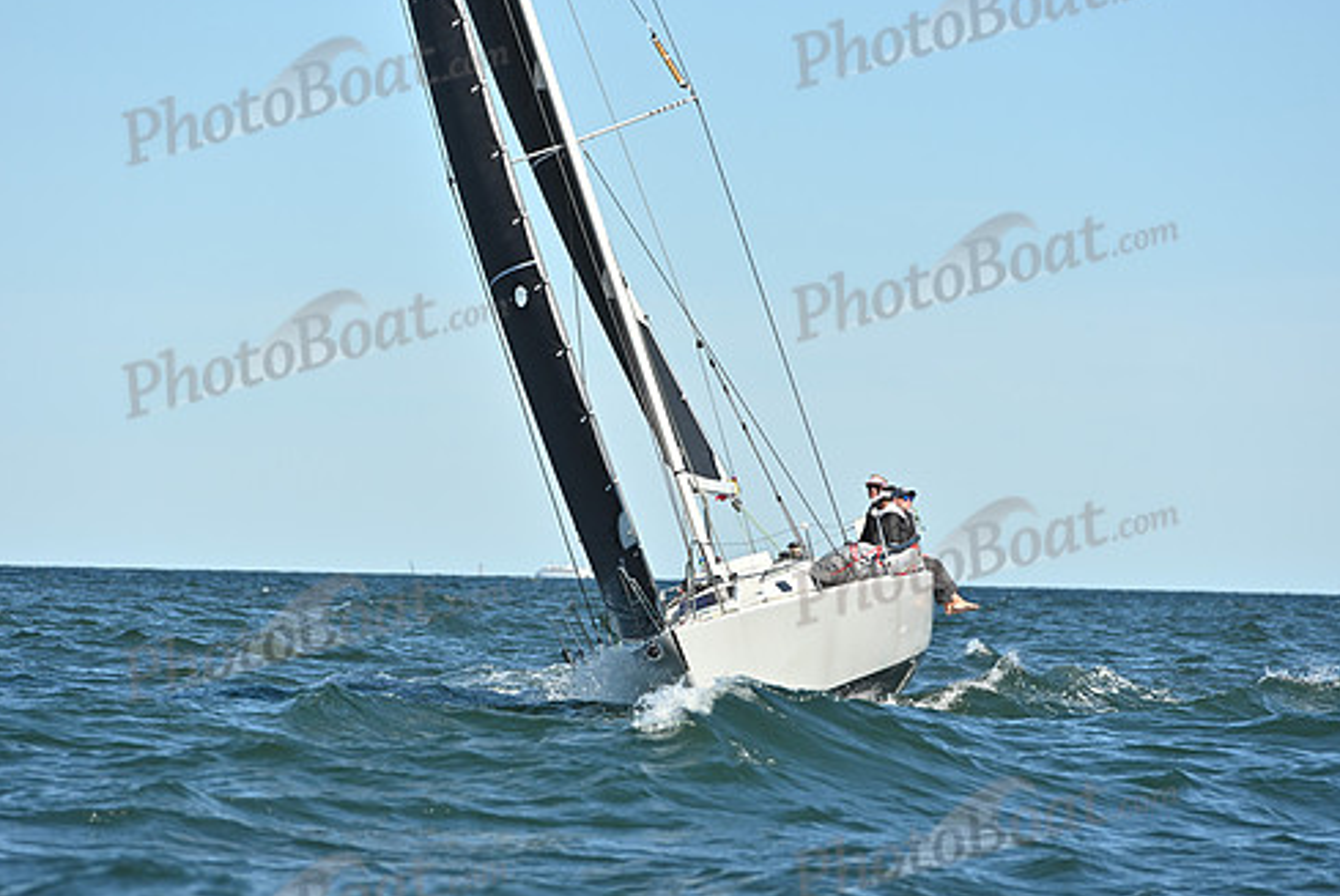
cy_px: 451
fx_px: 8829
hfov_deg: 8.7
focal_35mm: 237
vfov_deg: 5.8
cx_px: 652
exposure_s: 1/3200
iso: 320
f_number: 5.6
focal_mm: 200
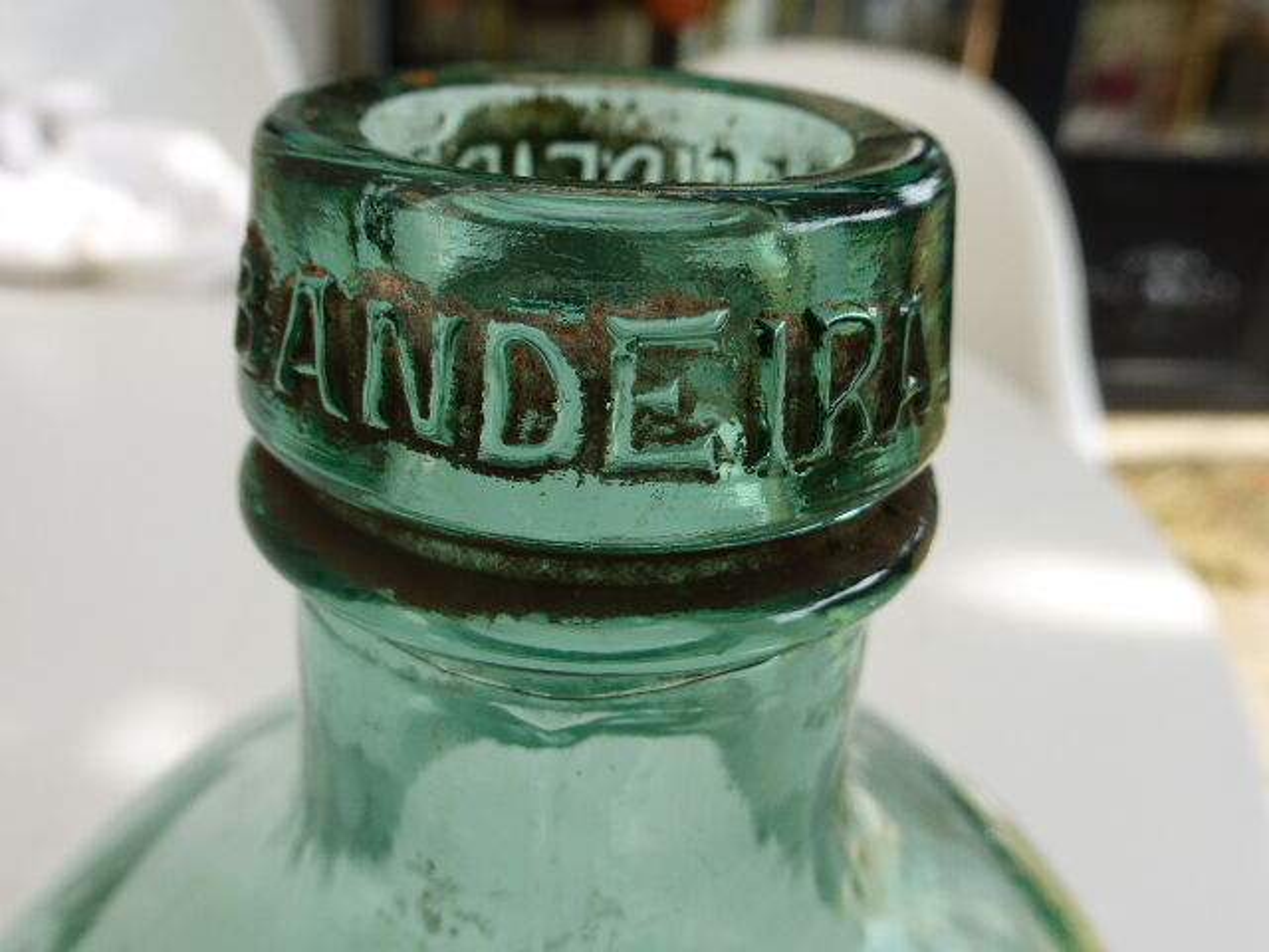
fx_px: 1283
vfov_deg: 40.7
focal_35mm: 35
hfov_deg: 52.6
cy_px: 476
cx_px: 634
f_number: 3.7
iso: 100
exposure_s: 1/250
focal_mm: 6.1
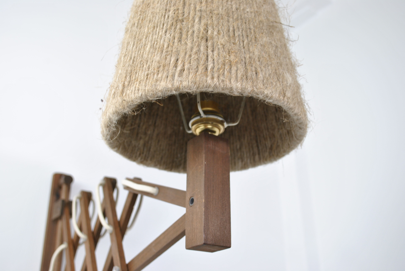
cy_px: 136
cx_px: 202
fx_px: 405
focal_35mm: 36
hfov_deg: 53.1
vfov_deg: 37.0
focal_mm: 24
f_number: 5
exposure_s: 1/30
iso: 200
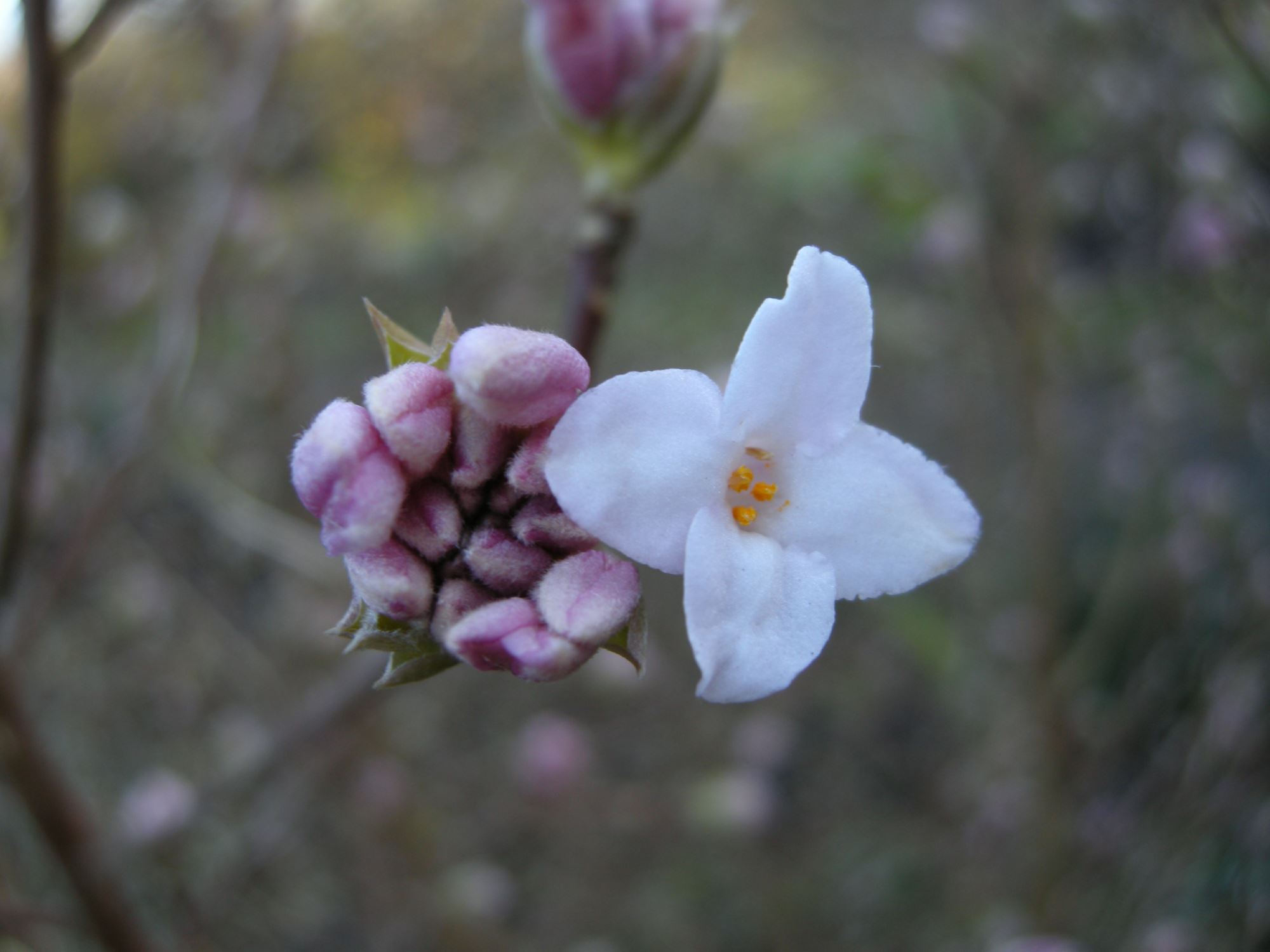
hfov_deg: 52.6
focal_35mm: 35
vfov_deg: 40.7
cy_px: 476
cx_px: 635
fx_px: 1284
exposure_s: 1/56.5
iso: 64
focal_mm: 7.5
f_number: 3
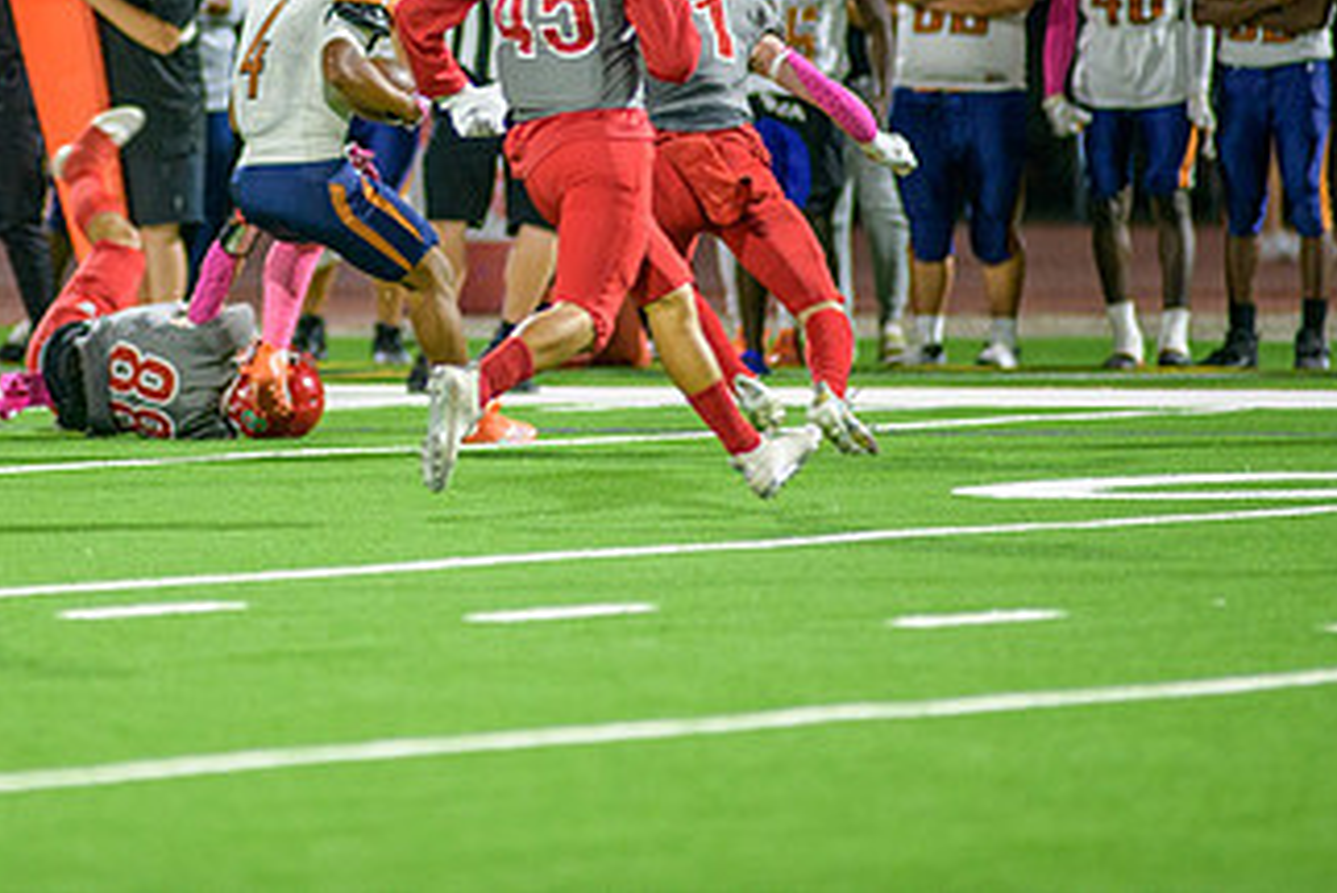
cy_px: 93
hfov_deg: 3.8
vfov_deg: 2.5
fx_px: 20063
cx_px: 336
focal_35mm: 540
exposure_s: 1/500
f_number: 2.8
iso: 2000
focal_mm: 300
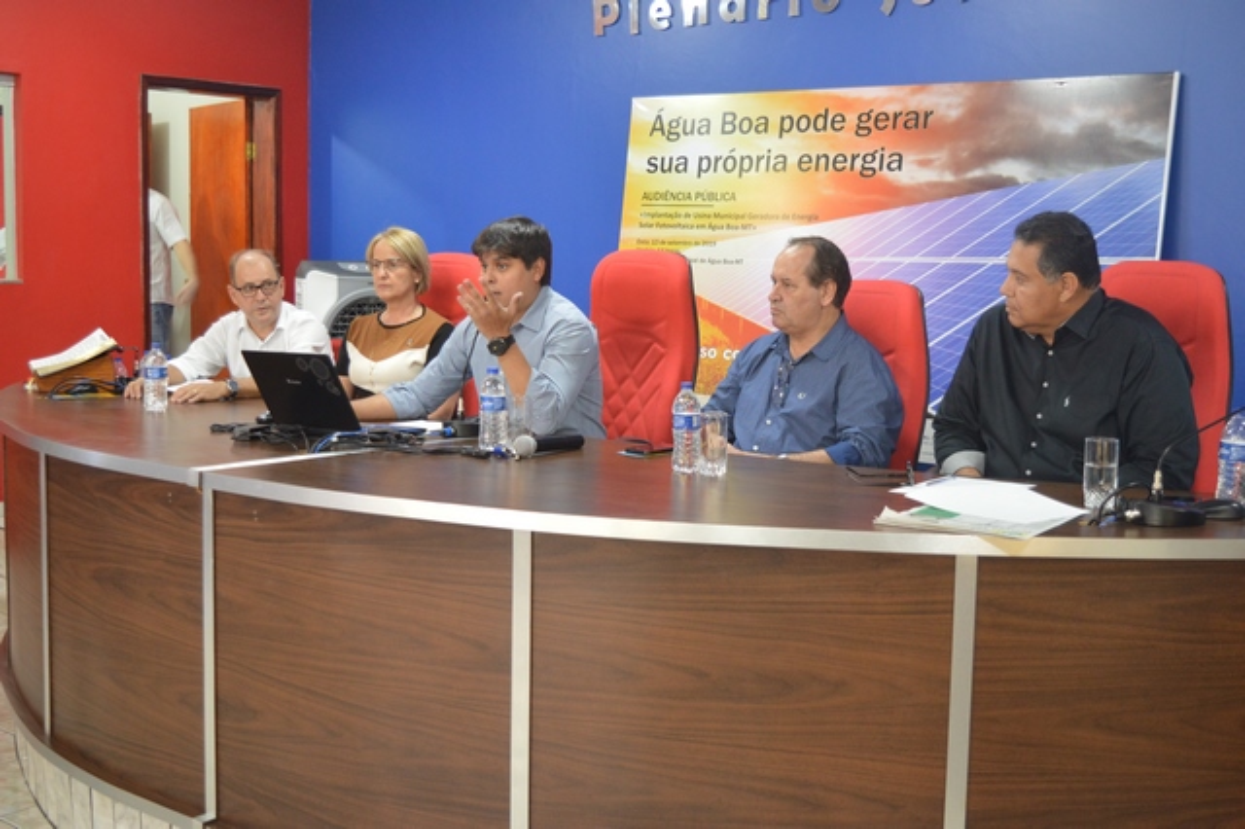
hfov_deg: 46.4
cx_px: 622
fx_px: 1452
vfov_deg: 31.9
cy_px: 414
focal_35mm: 42
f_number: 4.2
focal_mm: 28
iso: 1100
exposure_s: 1/15
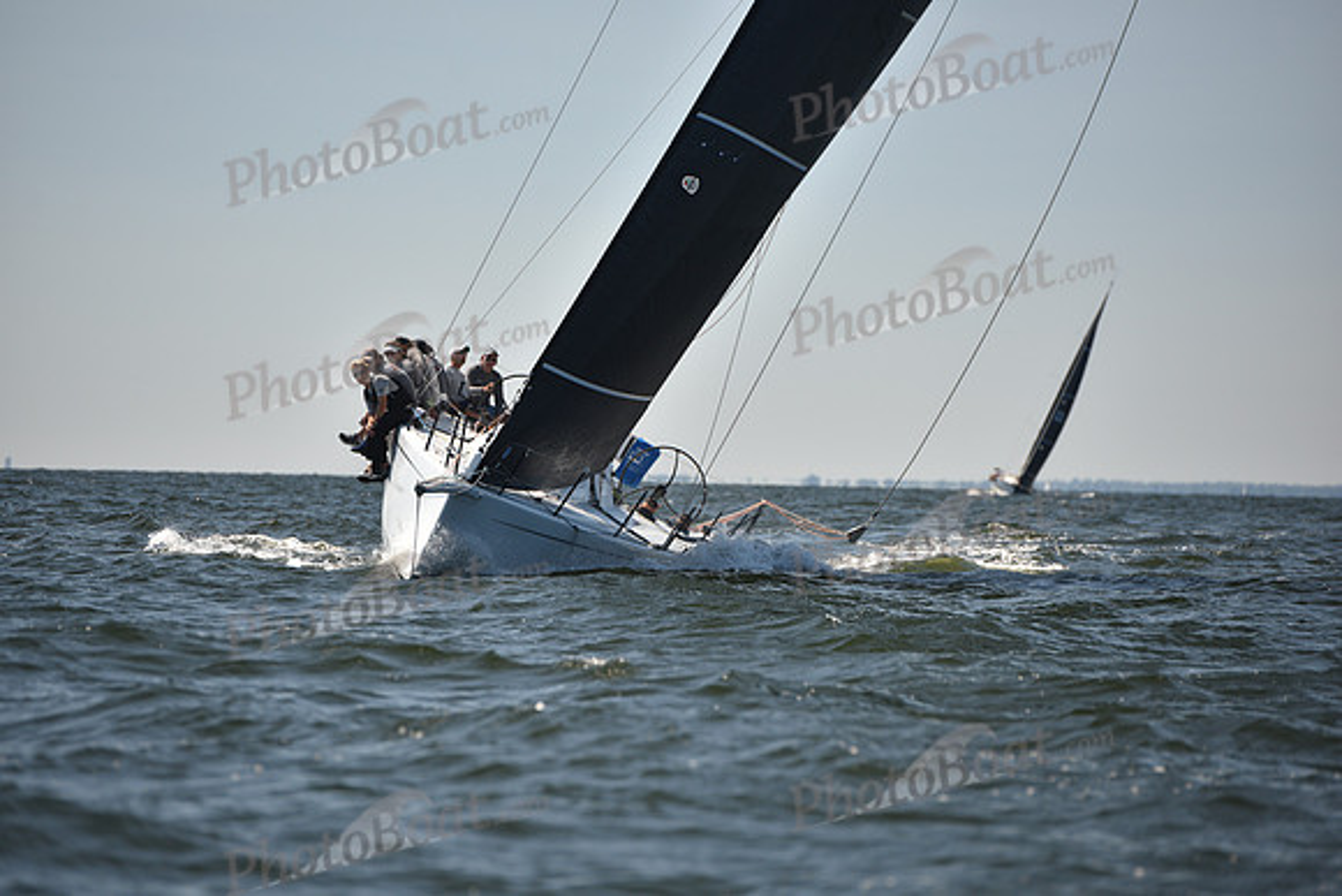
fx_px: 7457
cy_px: 448
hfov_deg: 10.3
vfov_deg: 6.9
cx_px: 671
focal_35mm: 200
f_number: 4
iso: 250
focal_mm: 200
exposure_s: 1/1000
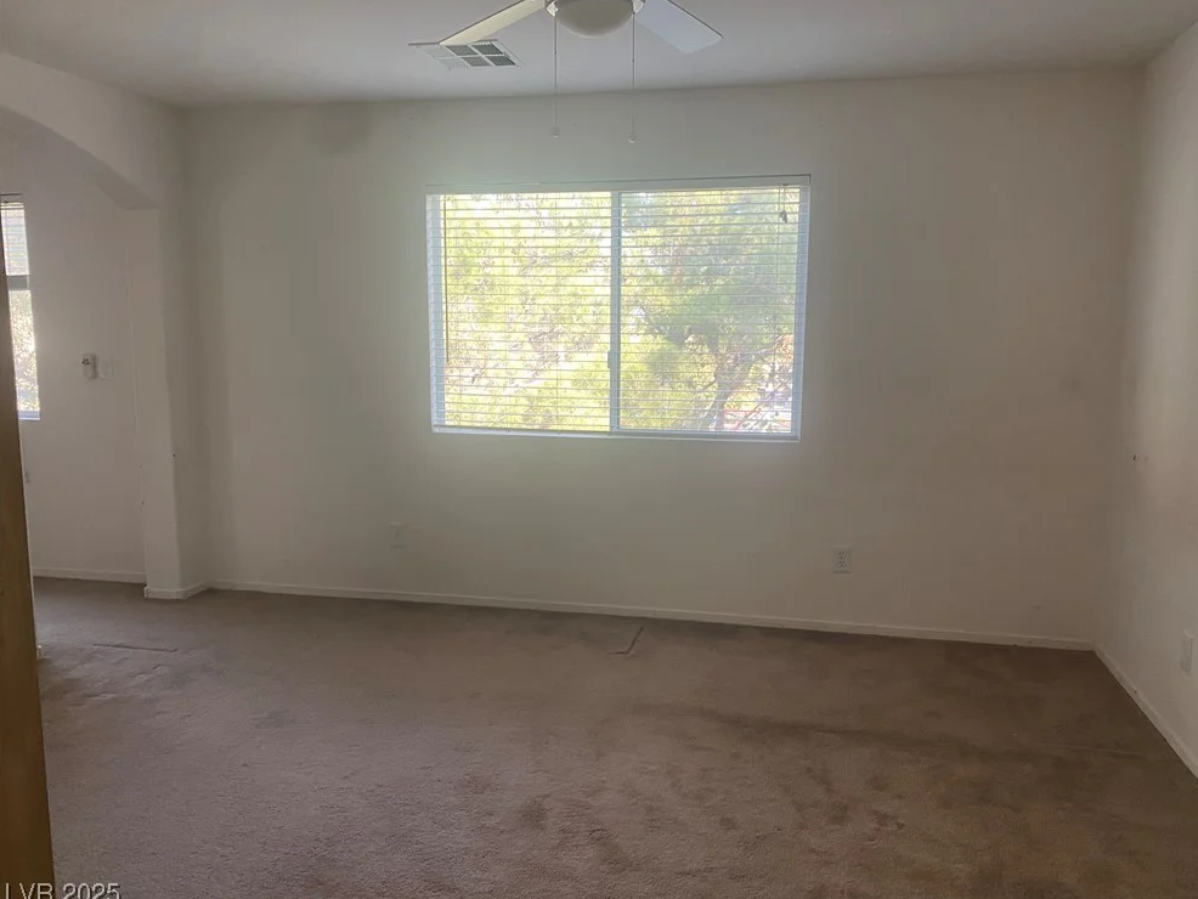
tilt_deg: -8.7
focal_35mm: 27
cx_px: 620
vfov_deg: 51.4
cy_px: 454
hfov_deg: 65.3
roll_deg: -1.2
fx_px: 935
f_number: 1.8
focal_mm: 4.25
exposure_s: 1/84
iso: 125
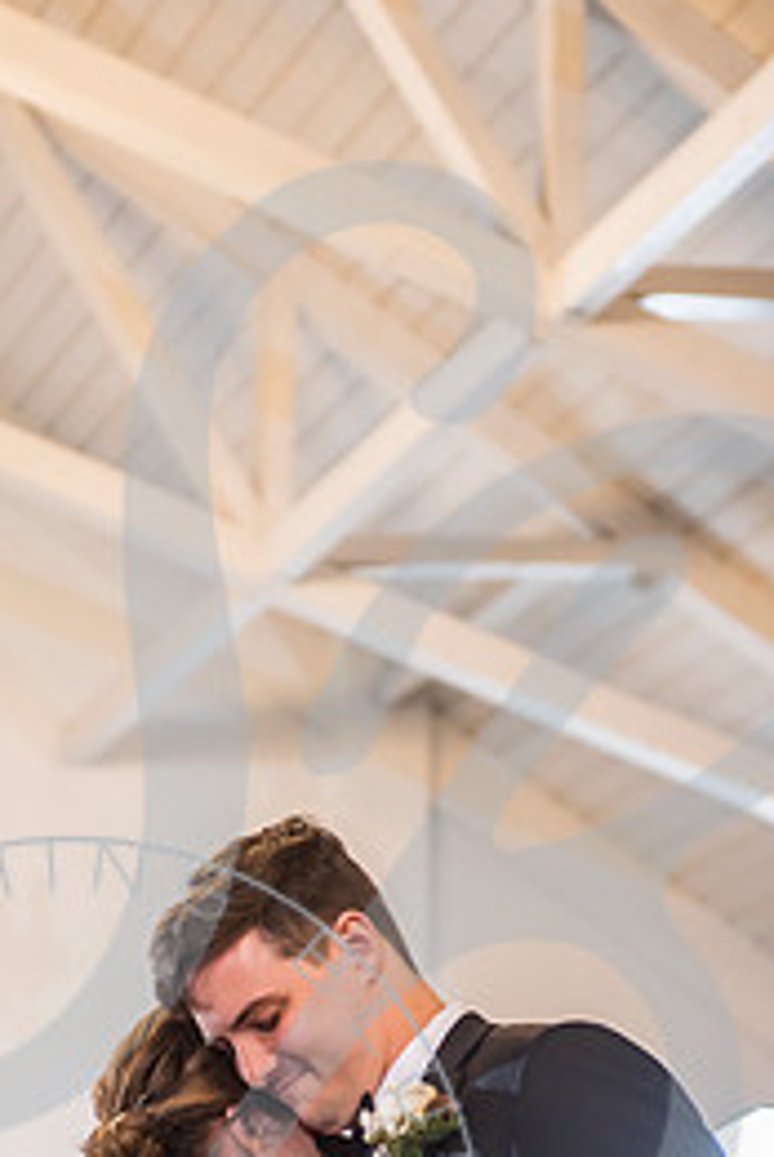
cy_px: 912
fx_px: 3892
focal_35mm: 121
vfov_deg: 16.8
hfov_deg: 11.3
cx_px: 271
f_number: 2.8
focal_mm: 70
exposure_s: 1/125
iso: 1600
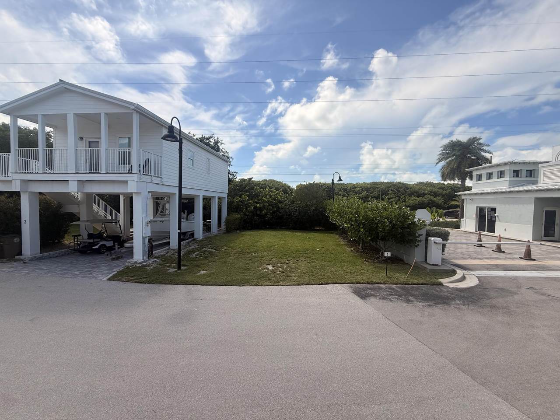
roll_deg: -1.5
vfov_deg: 85.7
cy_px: 210
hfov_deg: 102.1
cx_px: 280
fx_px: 226
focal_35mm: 14
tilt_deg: -0.9
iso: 50
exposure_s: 1/2841
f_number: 2.2
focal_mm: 2.22
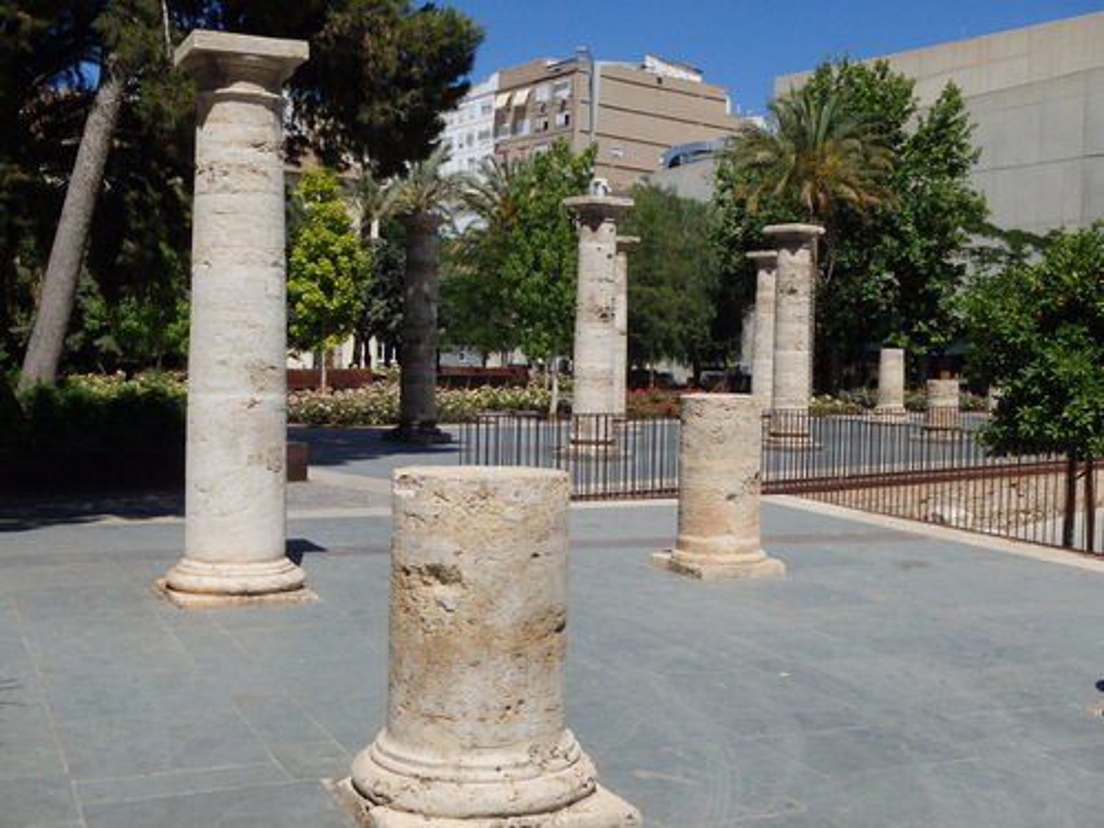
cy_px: 414
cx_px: 552
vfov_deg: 33.6
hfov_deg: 43.9
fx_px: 1371
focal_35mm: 43
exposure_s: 1/125
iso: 125
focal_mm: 7.7
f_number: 14
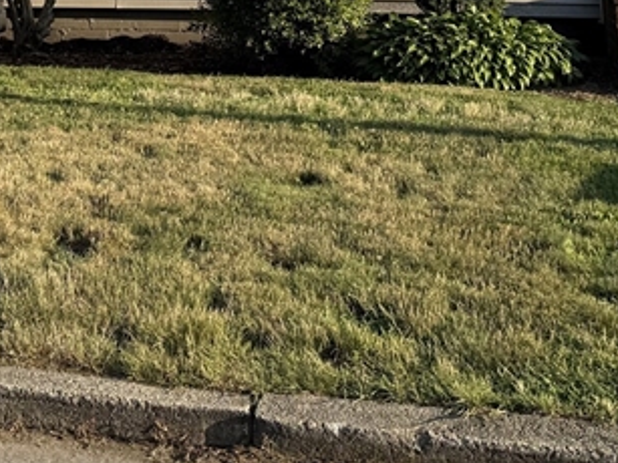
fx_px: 1428
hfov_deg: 23.8
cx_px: 76
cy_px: -244
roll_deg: +0.2
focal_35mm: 80
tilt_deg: +6.9
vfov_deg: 16.6
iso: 80
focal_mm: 6.76
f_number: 1.78
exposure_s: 1/2110
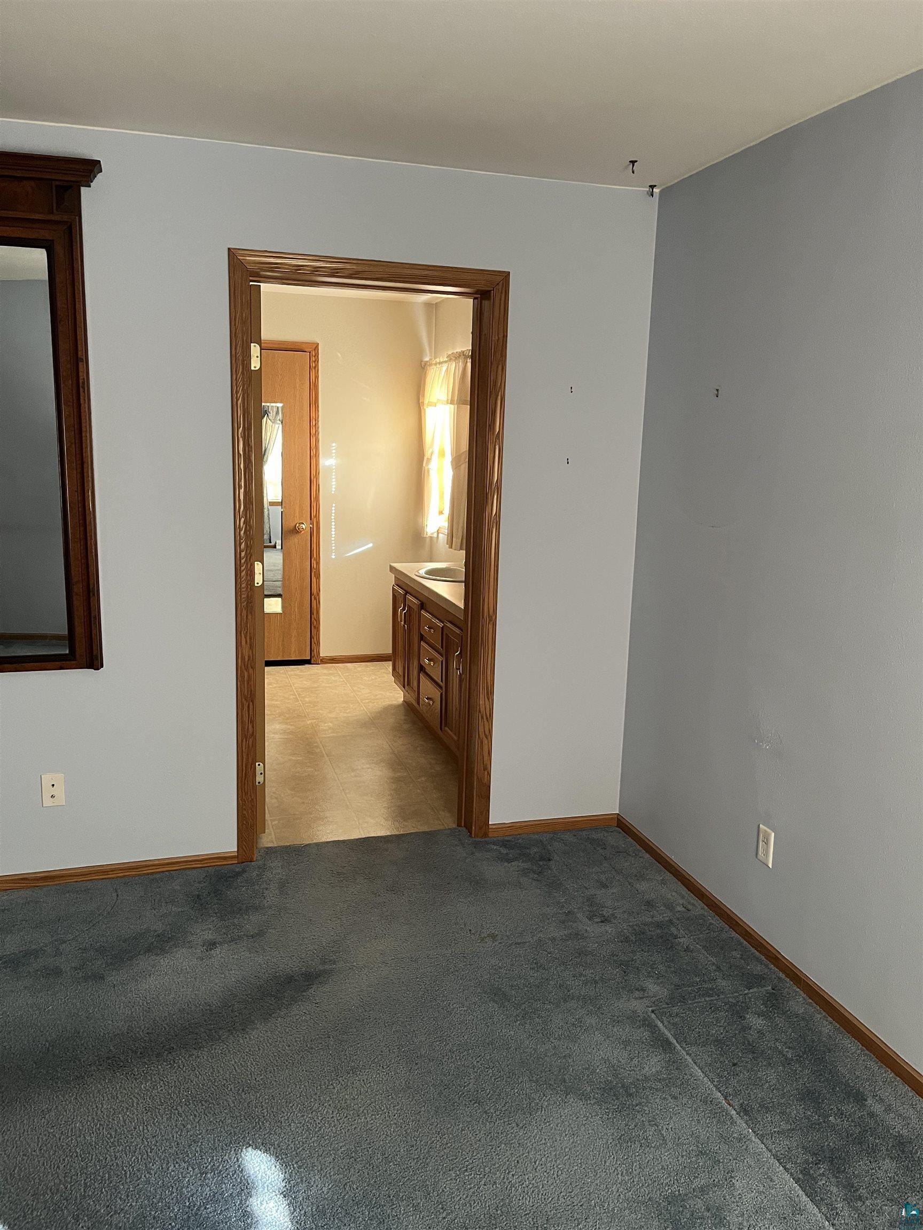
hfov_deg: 53.1
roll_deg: -1.3
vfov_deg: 67.3
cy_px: 615
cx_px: 462
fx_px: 924
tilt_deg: -10.7
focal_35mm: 26
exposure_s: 1/60
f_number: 1.6
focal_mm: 5.1
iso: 400
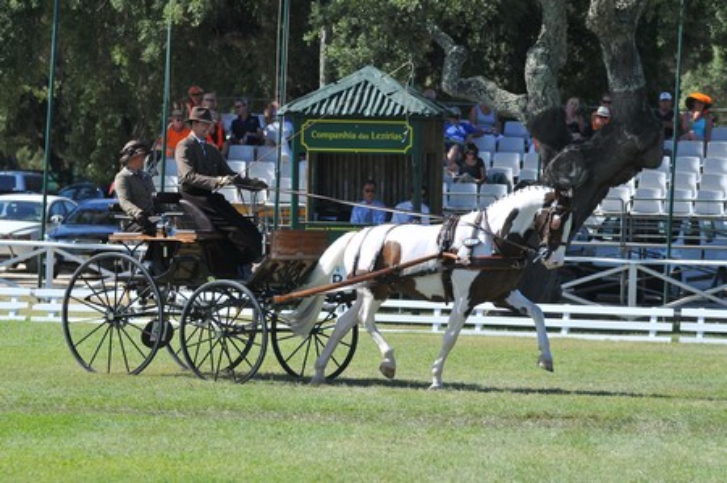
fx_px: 4539
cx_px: 364
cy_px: 242
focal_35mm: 225
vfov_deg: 6.1
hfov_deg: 9.2
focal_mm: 150
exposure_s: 1/640
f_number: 5
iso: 250
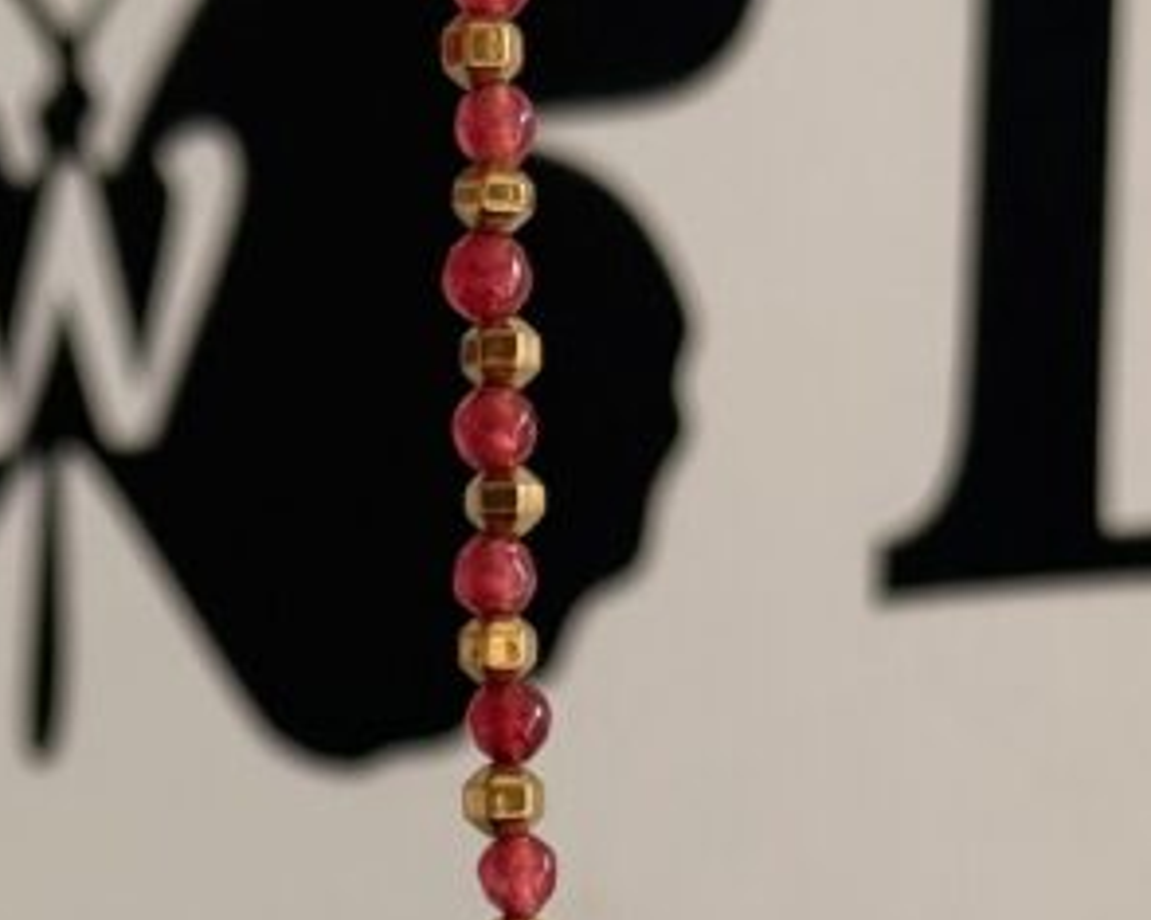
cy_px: 1437
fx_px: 5551
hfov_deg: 11.8
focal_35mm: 163
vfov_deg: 9.2
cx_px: 419
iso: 100
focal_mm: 6.76
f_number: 1.78
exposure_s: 1/94
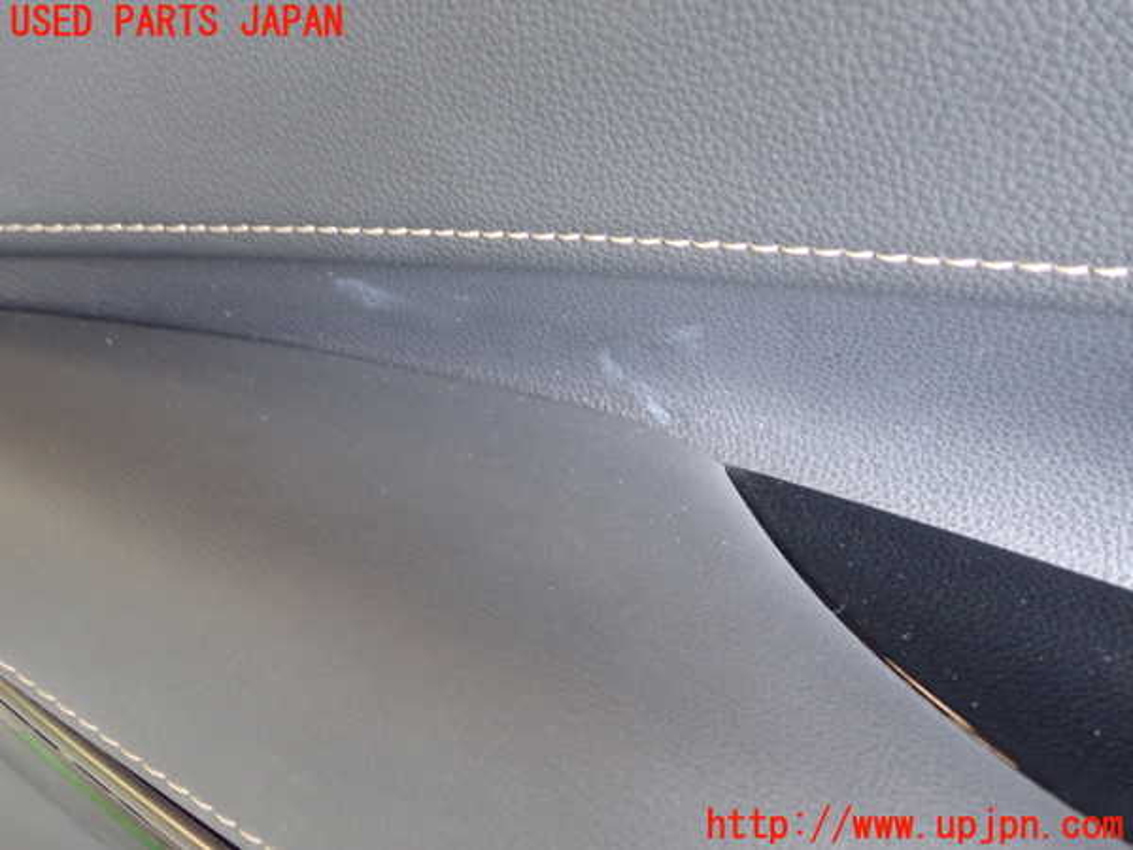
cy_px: 425
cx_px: 566
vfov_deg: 44.2
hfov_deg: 56.8
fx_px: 1047
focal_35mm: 32
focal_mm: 5.79
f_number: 2.4
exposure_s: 1/30
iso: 500
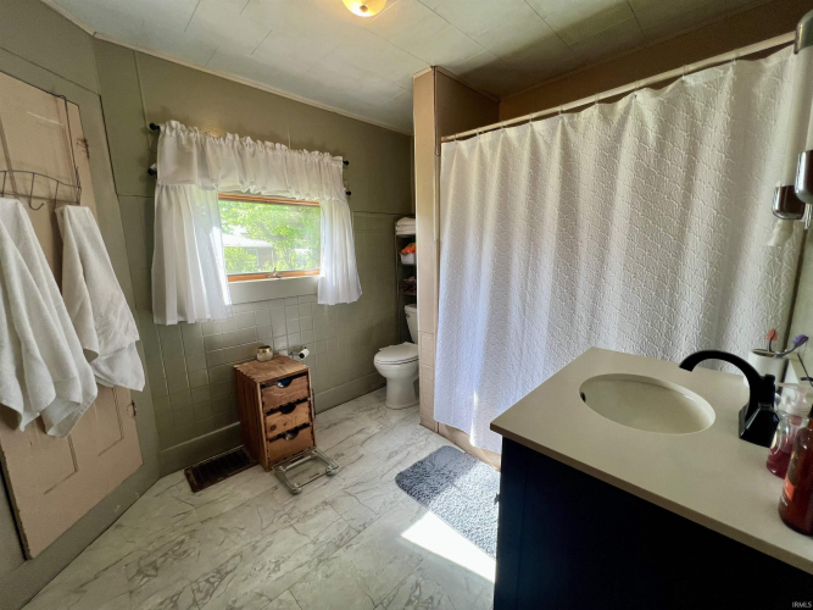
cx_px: 406
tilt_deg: -9.7
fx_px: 305
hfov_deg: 106.2
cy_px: 305
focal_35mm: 13
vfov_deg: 89.9
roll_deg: +1.3
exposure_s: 1/120
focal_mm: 1.57
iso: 64
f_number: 1.8
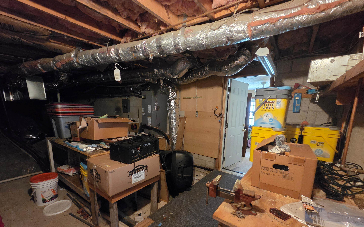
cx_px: 183
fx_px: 139
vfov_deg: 77.8
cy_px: 135
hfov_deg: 105.3
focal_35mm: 14
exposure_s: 1/40
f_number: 2.2
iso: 1600
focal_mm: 2.2
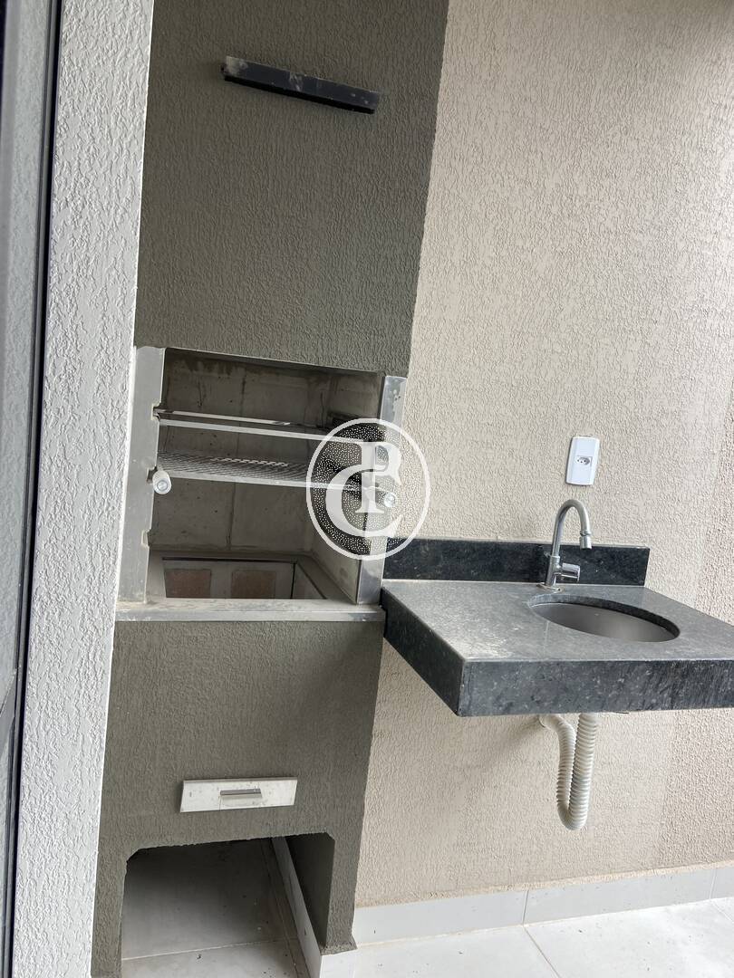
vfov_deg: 67.3
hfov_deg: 53.1
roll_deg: -5.8
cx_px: 367
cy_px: 489
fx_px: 735
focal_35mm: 26
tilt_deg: -6.4
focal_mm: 4.25
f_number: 1.8
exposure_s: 1/183
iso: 32
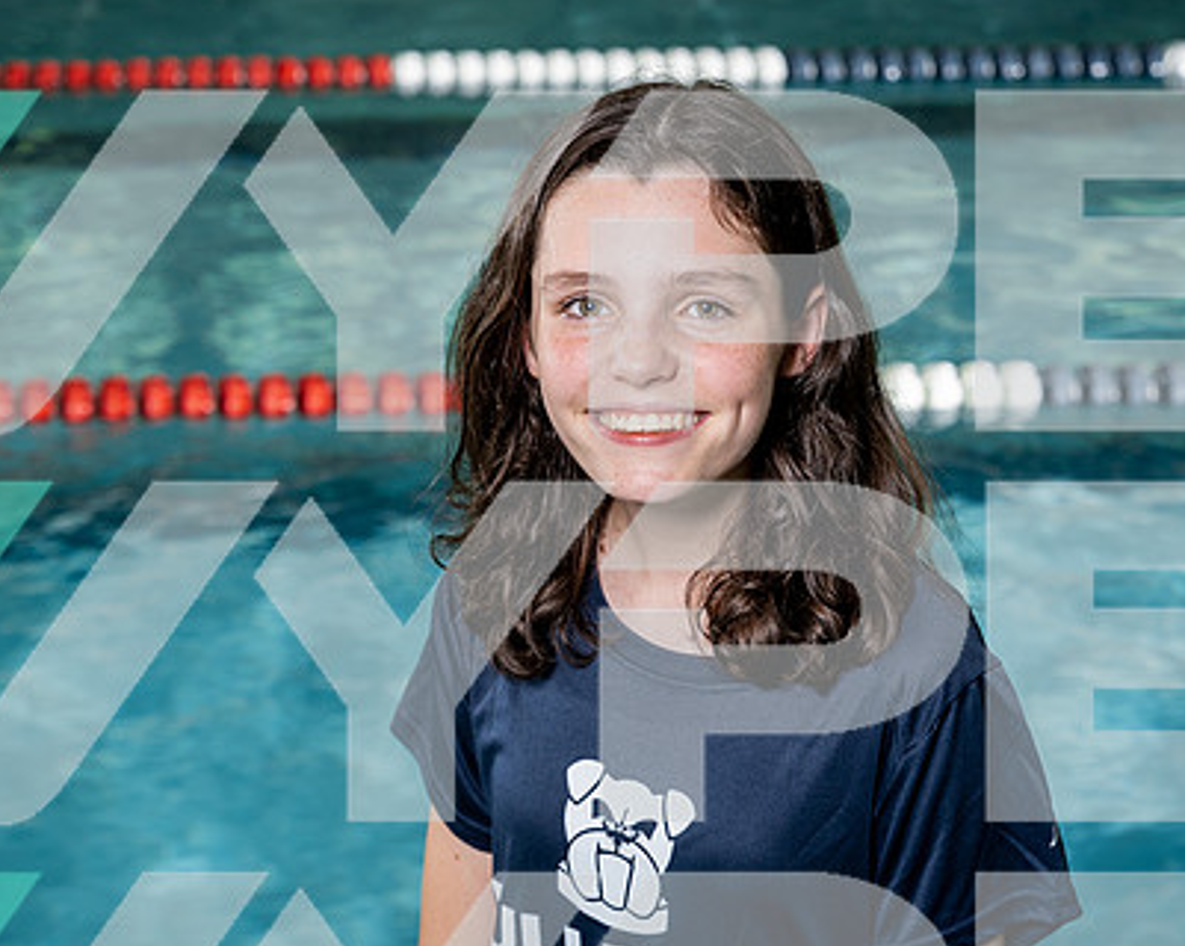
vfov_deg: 15.2
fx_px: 3539
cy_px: 634
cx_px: 512
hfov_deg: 19.0
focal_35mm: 101
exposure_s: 1/250
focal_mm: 60
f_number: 5
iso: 400
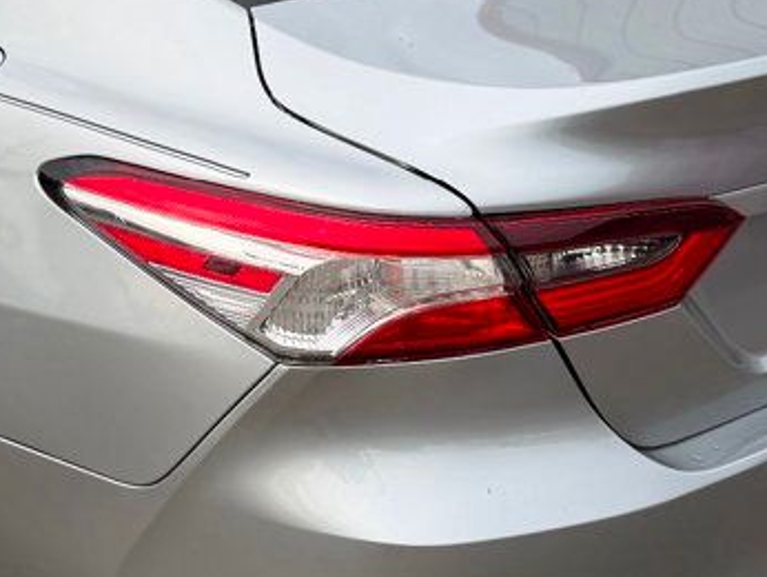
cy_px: 217
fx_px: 1574
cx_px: 186
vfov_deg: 20.7
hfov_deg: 27.0
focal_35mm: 71
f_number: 1.78
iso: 80
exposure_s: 1/1156
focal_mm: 6.76
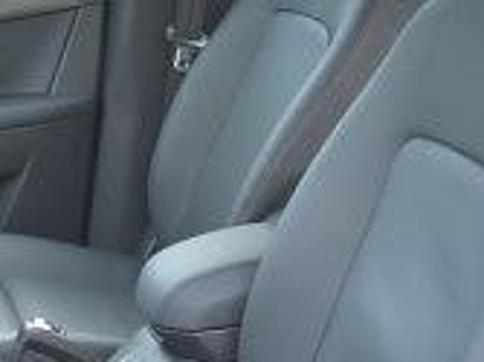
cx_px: 93
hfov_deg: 19.1
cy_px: 209
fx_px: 1425
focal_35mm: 102
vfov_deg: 14.5
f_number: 2.8
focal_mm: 7.9
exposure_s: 1/80
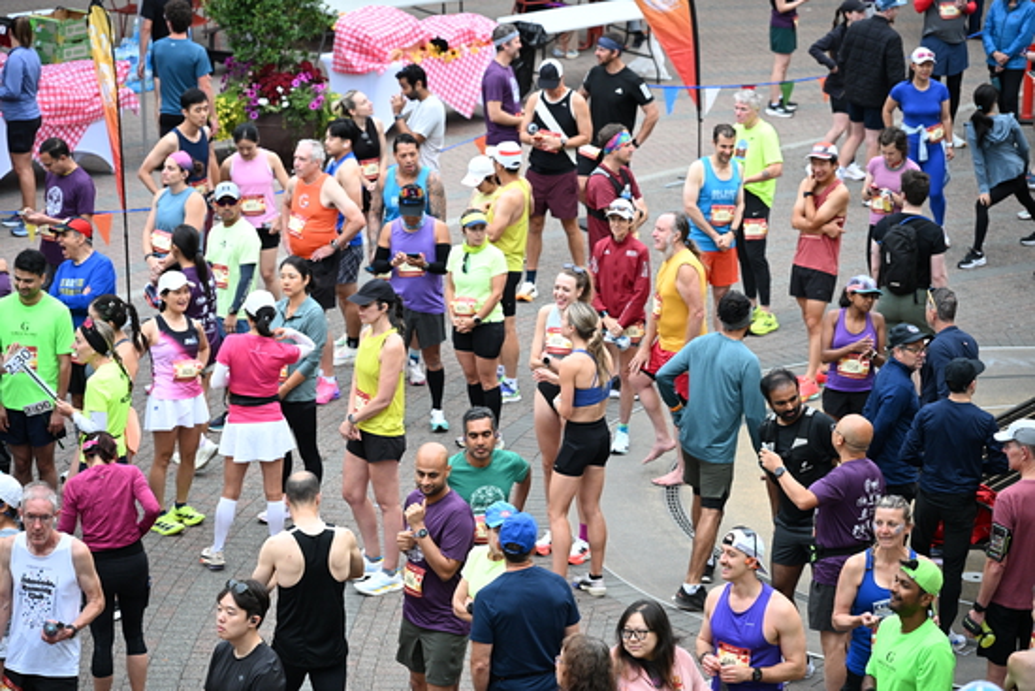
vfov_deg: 11.4
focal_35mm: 120
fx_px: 3451
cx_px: 518
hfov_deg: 17.1
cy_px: 346
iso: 2000
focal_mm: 120
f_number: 4
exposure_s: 1/400
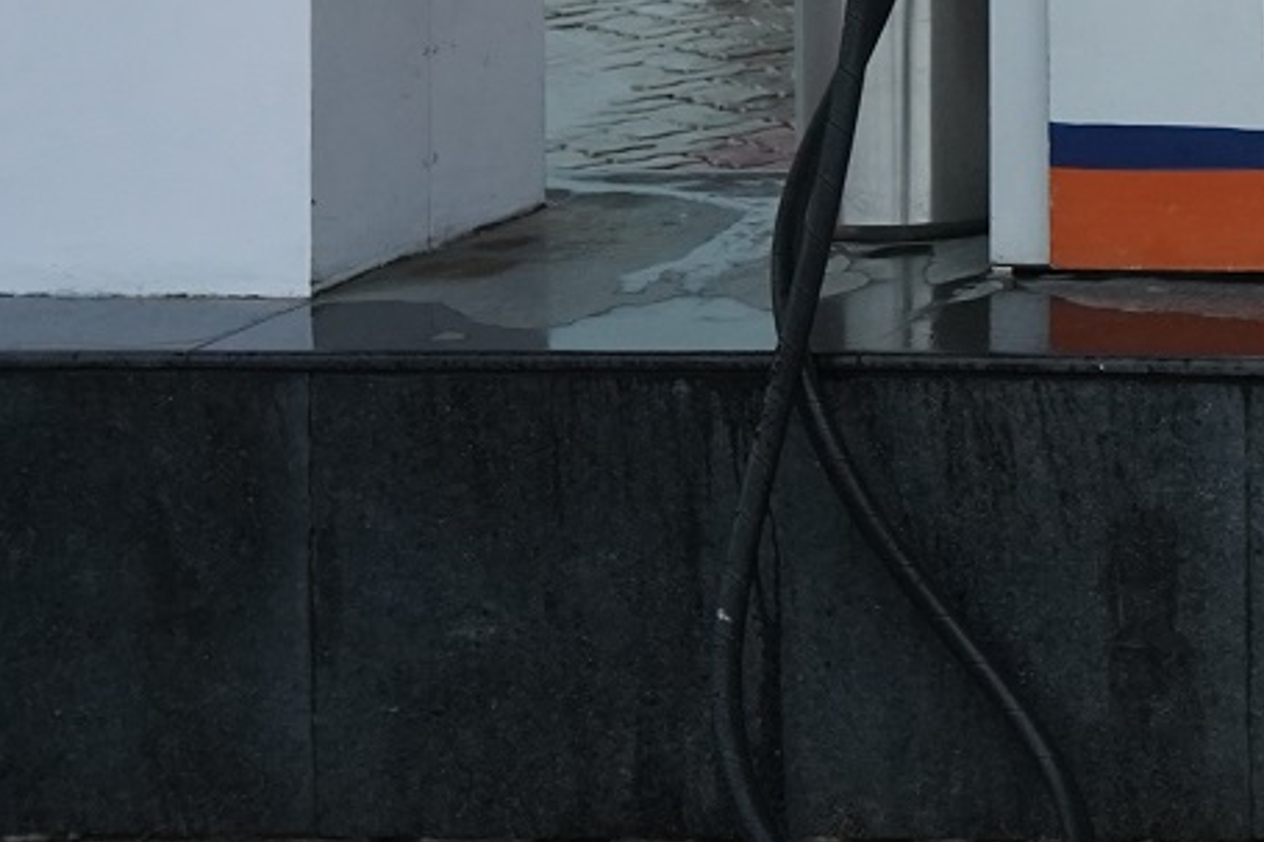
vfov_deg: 11.7
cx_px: 2267
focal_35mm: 112
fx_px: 3931
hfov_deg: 15.7
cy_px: -410
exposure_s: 1/100
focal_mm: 30
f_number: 4.5
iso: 1600
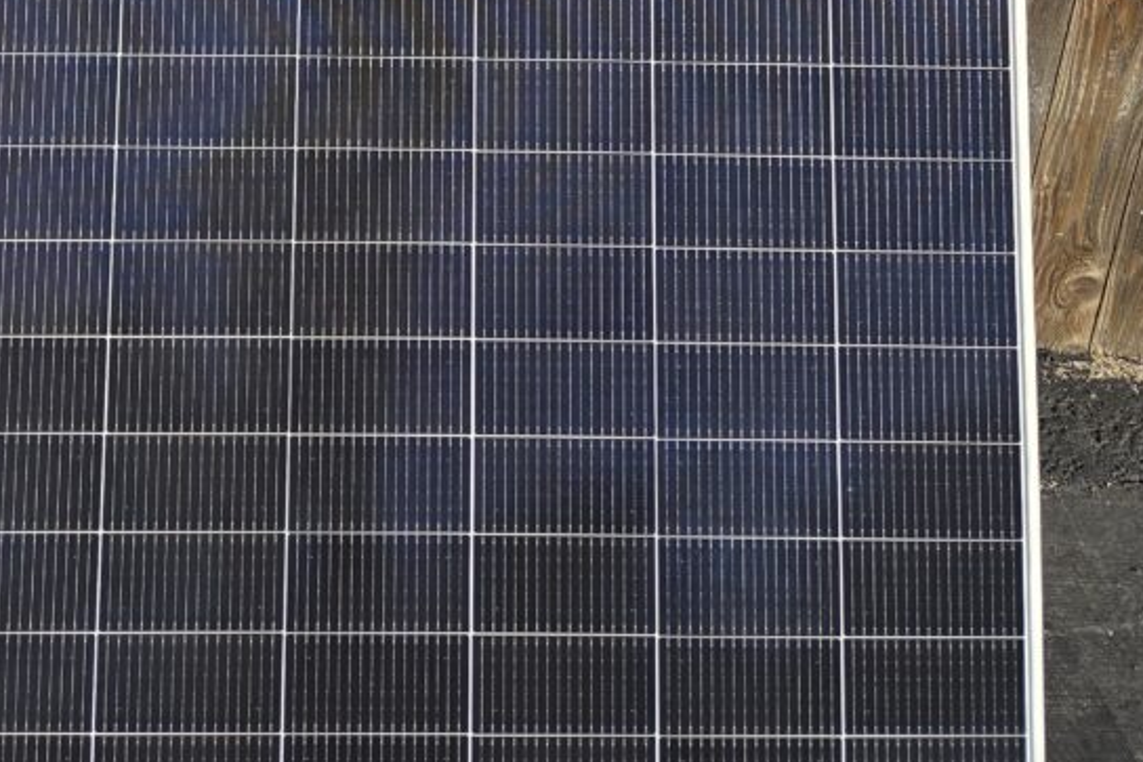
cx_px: 412
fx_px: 1429
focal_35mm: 45
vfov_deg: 25.6
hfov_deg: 43.2
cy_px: -231
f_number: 1.8
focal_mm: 5.4
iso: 80
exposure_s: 1/2820
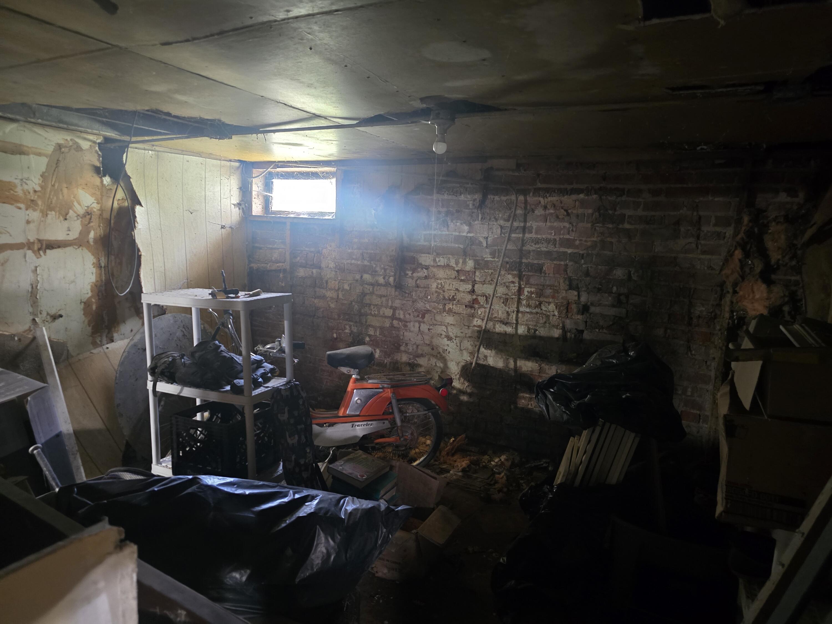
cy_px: 312
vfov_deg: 58.9
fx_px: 553
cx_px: 416
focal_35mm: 23
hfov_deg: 73.9
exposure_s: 1/20
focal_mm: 6.3
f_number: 1.7
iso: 1600
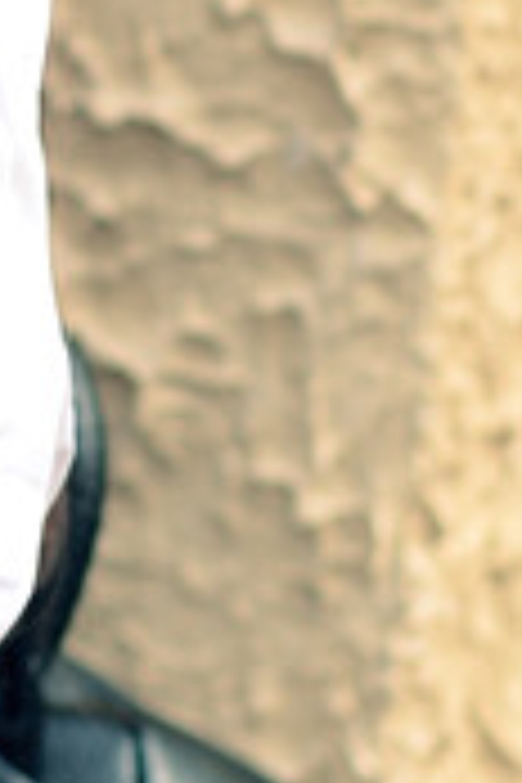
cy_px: 56
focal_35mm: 242
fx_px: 5263
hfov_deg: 5.5
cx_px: -608
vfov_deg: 8.5
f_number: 2.5
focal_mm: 35
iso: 100
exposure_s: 1/250
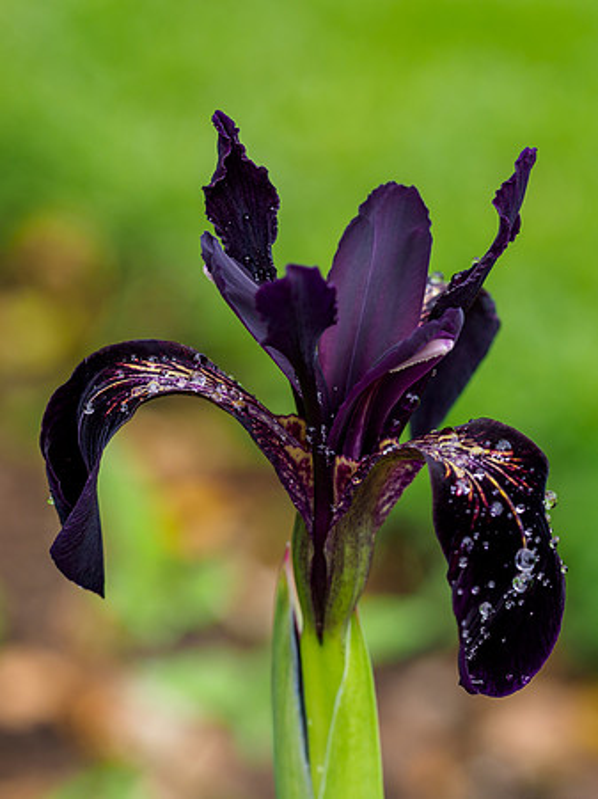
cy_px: 400
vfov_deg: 12.4
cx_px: 299
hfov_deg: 9.3
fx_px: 3689
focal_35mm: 160
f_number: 5.6
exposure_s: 1/60
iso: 200
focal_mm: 60
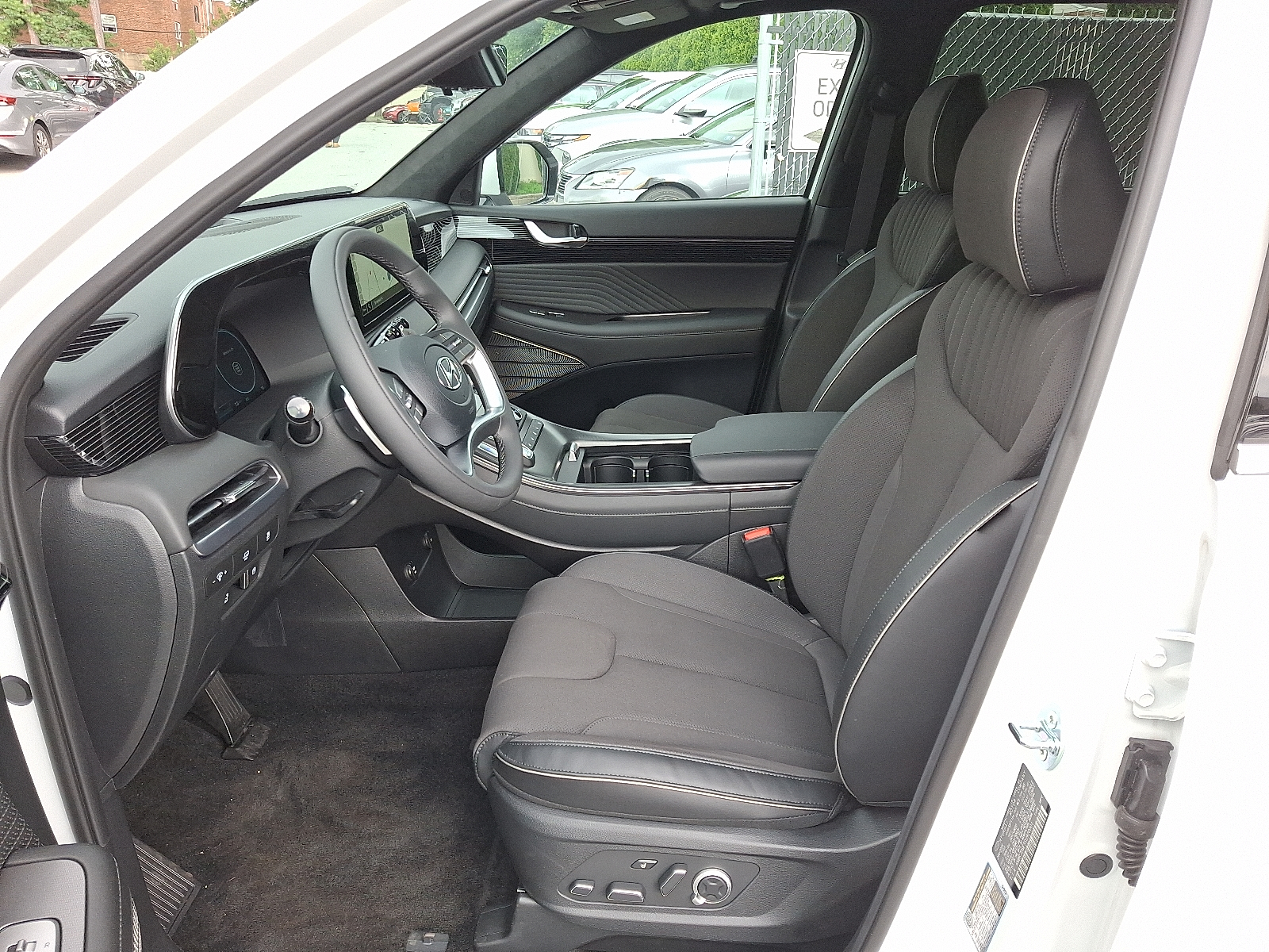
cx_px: 634
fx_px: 916
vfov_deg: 54.9
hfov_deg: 69.4
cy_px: 476
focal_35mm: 25
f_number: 1.8
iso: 55
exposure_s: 1/120
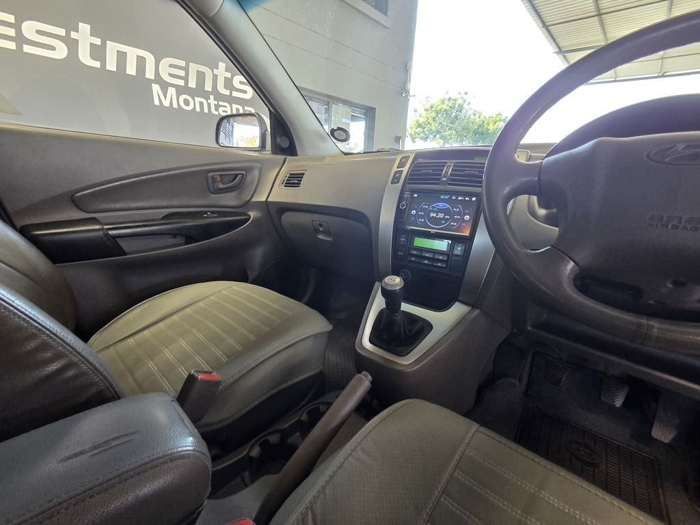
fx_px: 263
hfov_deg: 106.2
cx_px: 350
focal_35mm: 13
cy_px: 262
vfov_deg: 89.9
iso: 200
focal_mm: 2.2
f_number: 2.2
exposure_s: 1/50
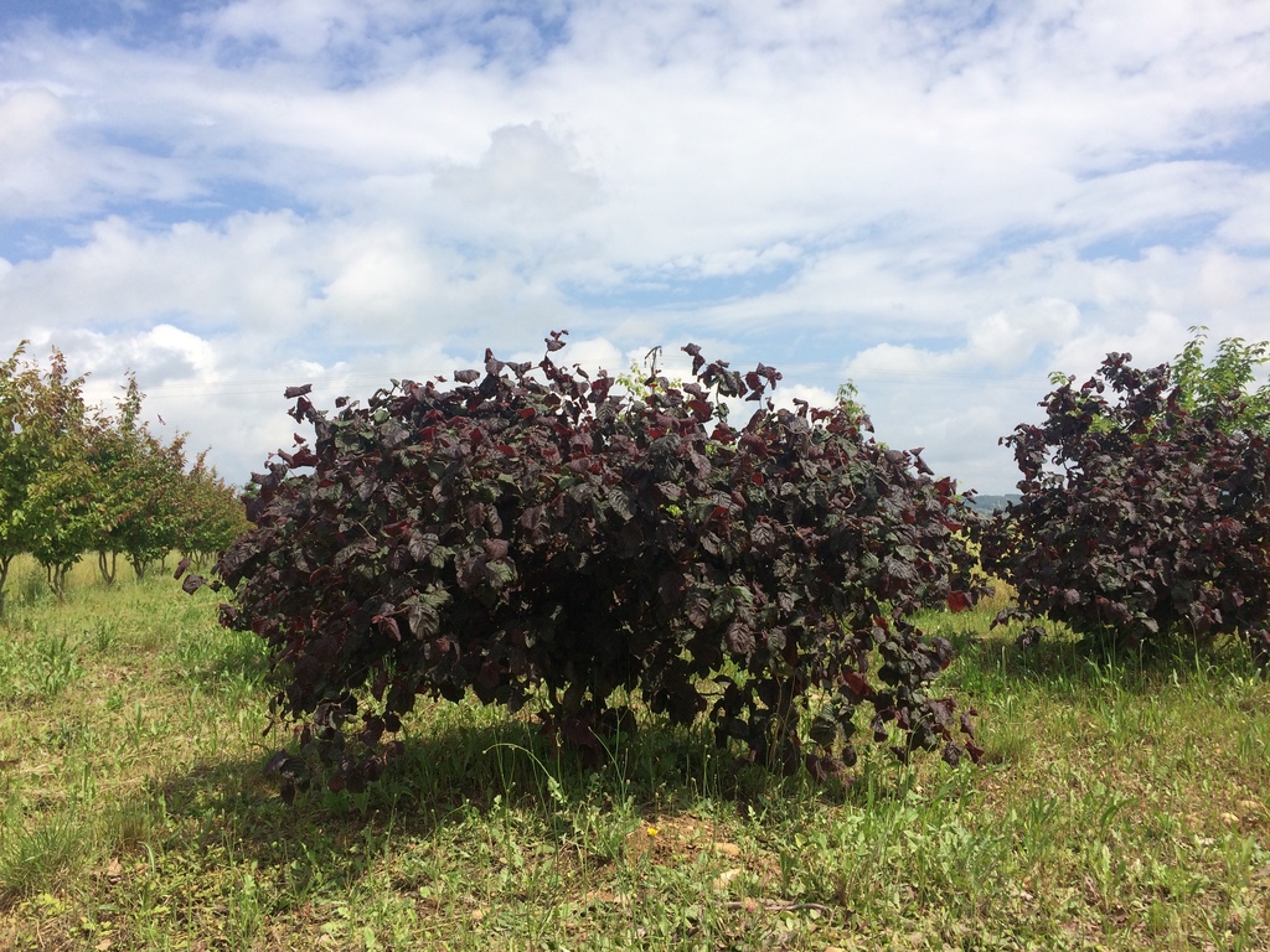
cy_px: 476
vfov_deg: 48.2
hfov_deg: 61.7
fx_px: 1064
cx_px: 635
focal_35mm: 29
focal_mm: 4.15
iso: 32
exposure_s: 1/3165
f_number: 2.2
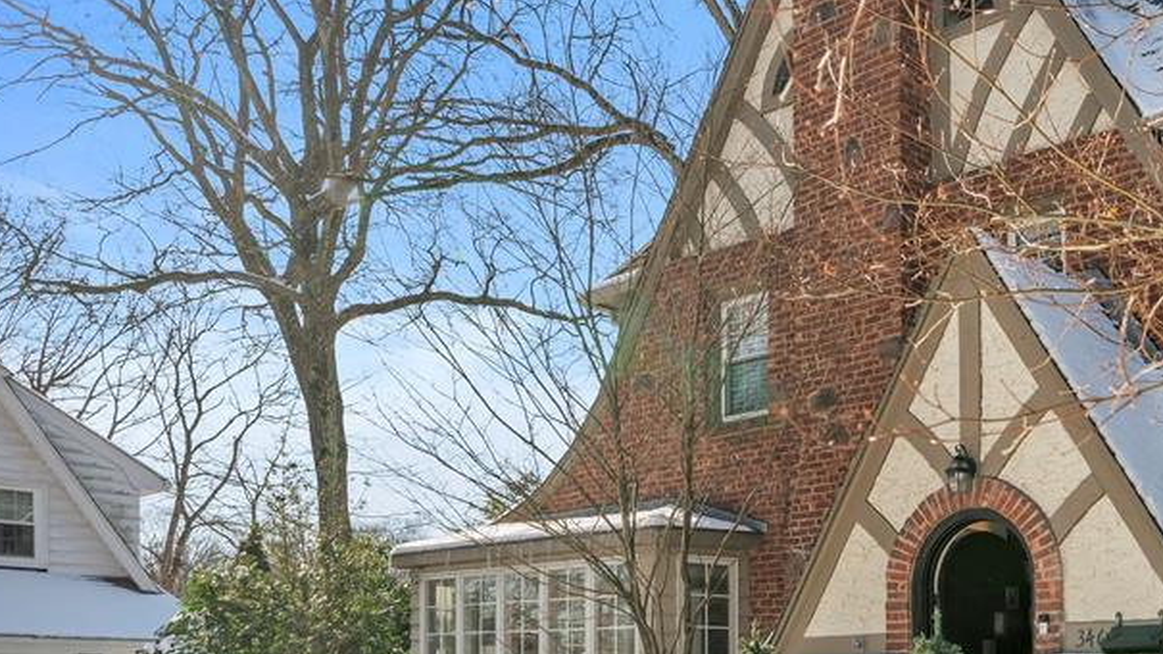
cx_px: 896
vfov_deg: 30.4
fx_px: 1202
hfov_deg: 49.2
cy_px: 375
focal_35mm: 39
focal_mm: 22
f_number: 7.1
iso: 100
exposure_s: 1/200
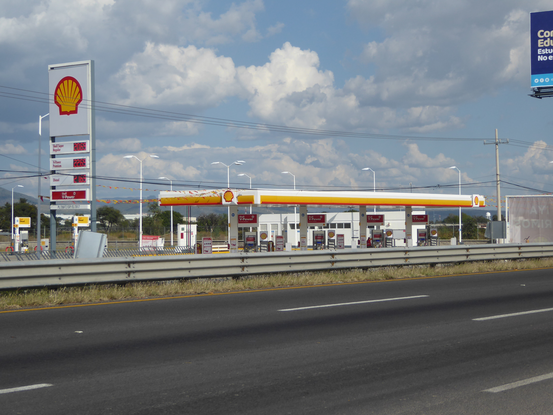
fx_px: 1262
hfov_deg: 24.7
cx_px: 276
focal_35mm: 79
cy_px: 208
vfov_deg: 18.7
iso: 80
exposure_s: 1/800
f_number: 4.6
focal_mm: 13.2
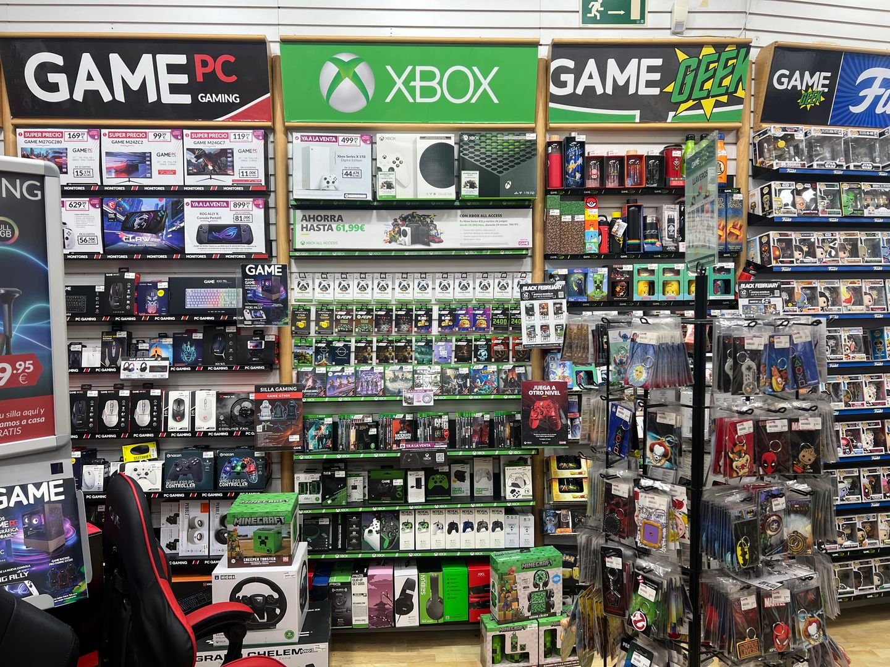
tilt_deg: -5.7
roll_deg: +0.4
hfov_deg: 67.3
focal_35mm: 26
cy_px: 334
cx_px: 445
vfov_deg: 53.1
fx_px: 668
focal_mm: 5.7
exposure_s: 1/100
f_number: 1.5
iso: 64
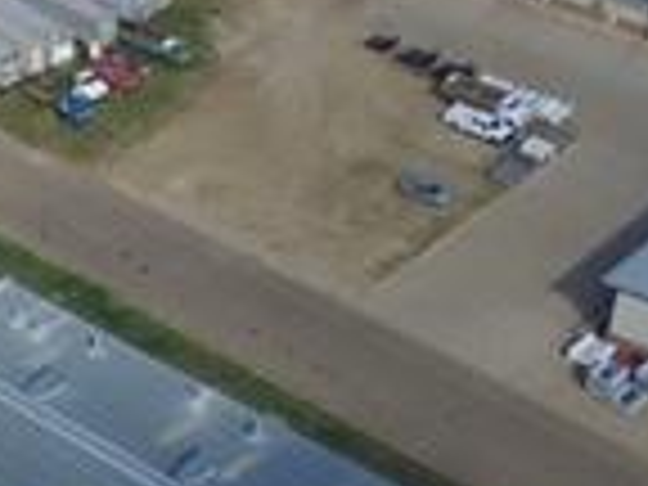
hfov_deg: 21.7
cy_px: 688
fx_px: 1666
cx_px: 112
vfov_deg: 15.5
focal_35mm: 89
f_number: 2.8
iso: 100
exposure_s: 1/1058
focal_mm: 3.61
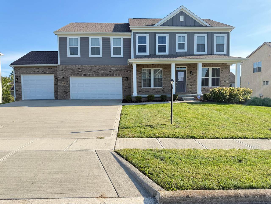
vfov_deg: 56.8
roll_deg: +0.5
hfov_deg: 71.6
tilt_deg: -2.8
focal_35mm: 24
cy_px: 102
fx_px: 188
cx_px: 136
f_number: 1.78
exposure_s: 1/1385
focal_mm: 6.76
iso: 100
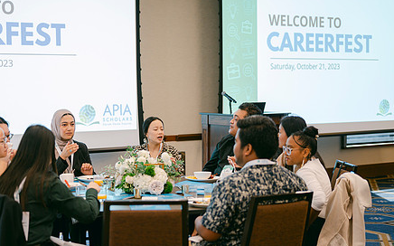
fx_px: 741
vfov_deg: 18.8
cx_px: 145
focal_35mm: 69
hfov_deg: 29.7
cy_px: 136
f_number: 2
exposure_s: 1/125
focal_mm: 50
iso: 500
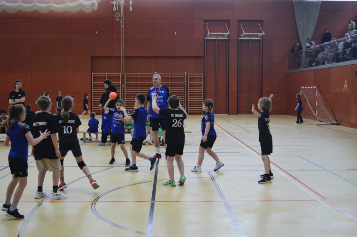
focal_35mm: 45
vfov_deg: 29.7
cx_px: 178
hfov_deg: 43.7
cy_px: 118
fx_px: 445
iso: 1600
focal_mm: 30
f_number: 4.5
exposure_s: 1/400
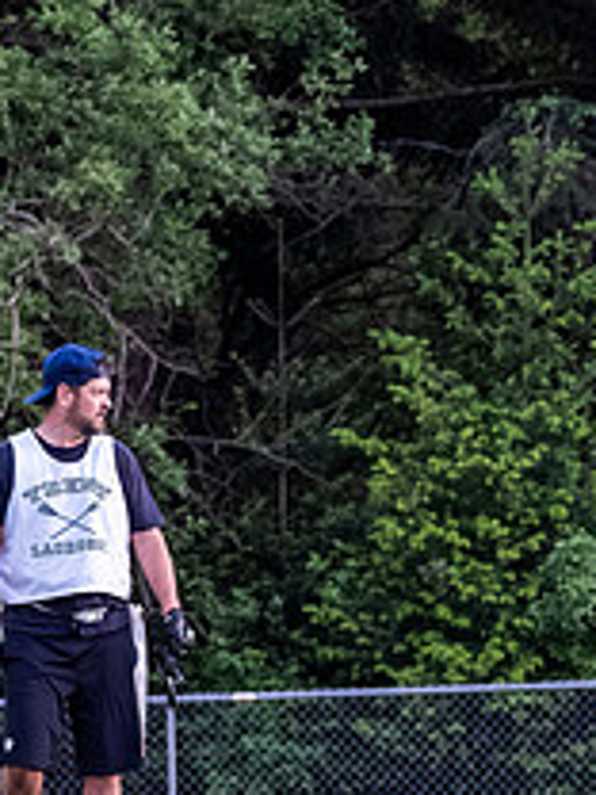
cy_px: 822
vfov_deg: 3.2
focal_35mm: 615
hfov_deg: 2.4
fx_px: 14118
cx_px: 224
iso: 5000
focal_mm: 142
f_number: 5
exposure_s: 1/1250
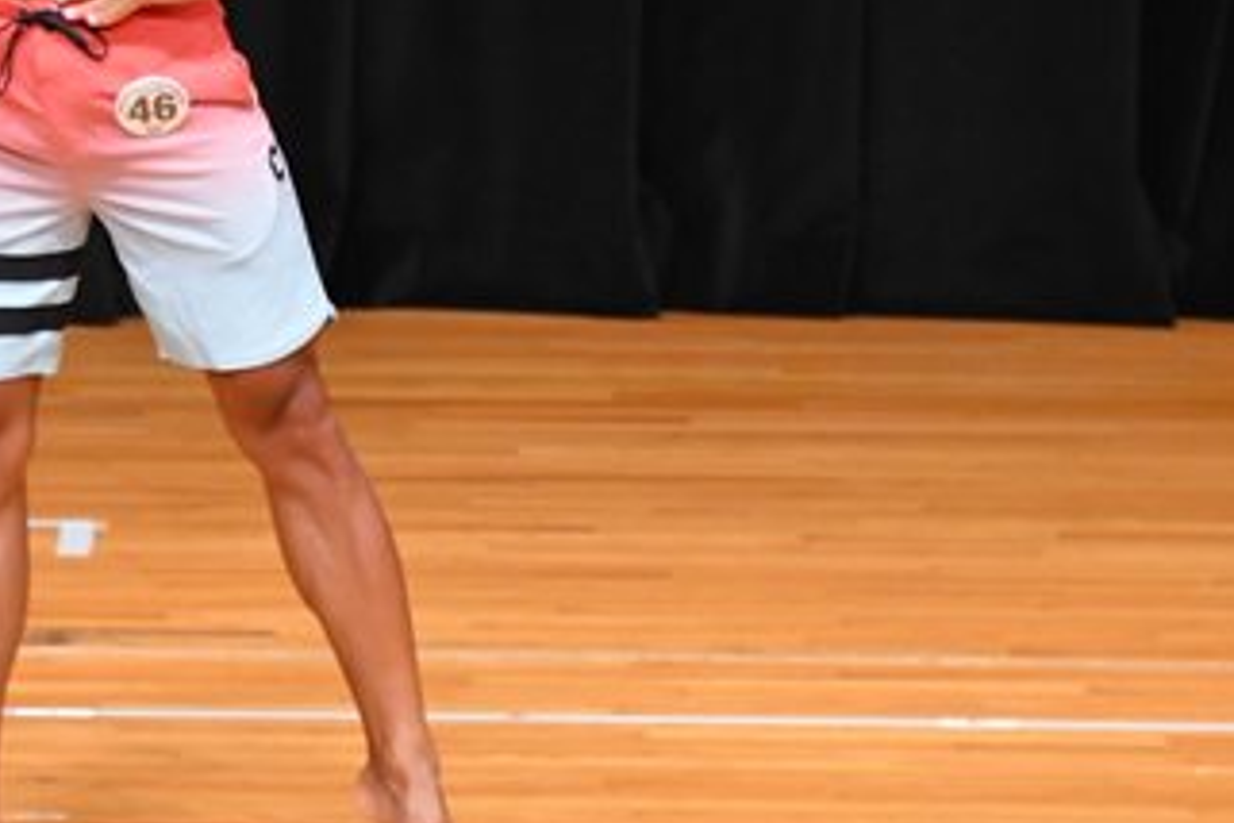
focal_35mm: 651
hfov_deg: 3.2
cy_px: 54
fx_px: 22313
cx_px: 102
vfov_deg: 2.1
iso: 4000
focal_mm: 180
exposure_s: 1/400
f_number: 5.6
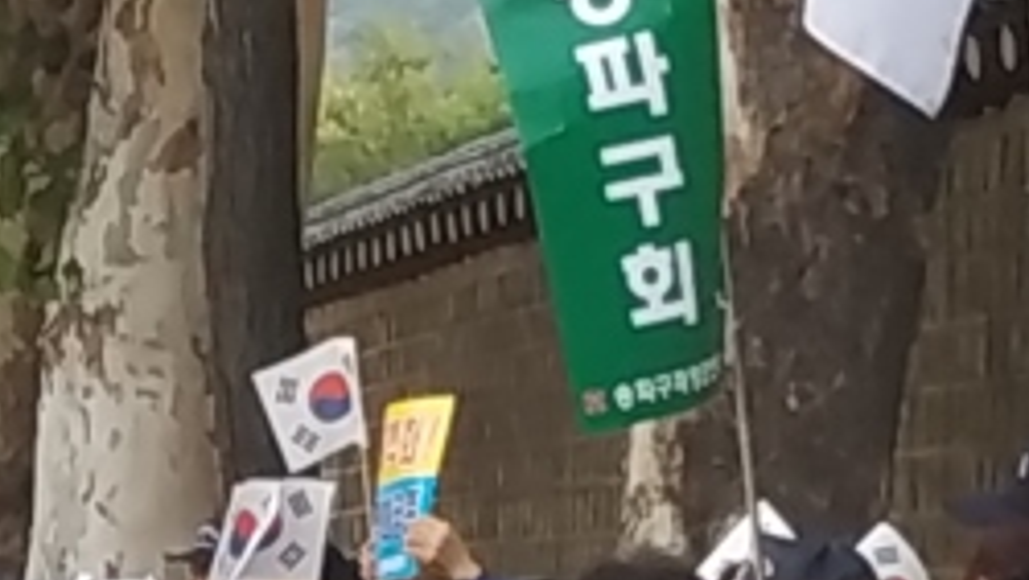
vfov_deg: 17.2
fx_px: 1857
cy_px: 631
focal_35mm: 68
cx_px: -29
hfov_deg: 28.8
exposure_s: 1/196
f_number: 1.9
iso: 125
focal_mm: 3.94
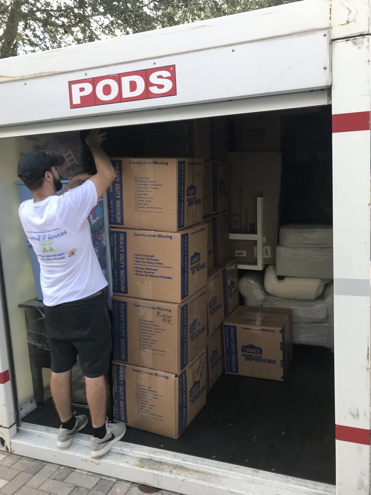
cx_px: 188
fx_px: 414
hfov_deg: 48.2
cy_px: 241
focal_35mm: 29
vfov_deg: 61.7
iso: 20
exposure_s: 1/151
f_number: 1.8
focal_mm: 3.99
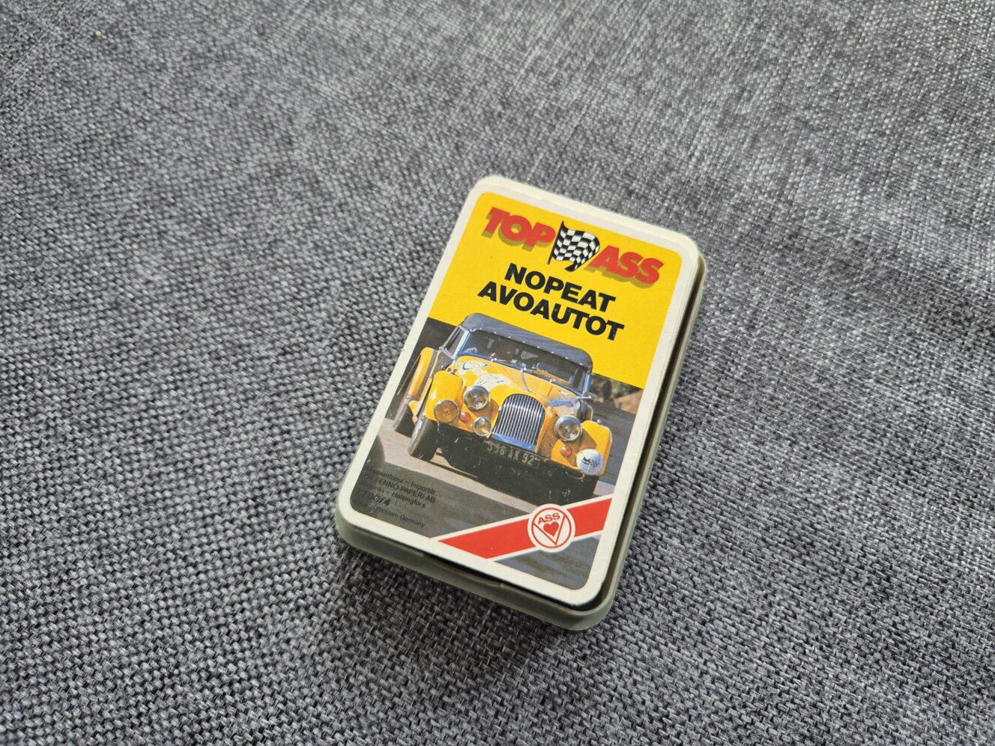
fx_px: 661
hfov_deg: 73.9
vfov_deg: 58.9
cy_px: 373
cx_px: 498
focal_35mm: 23
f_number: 1.8
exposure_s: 1/100
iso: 250
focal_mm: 5.4
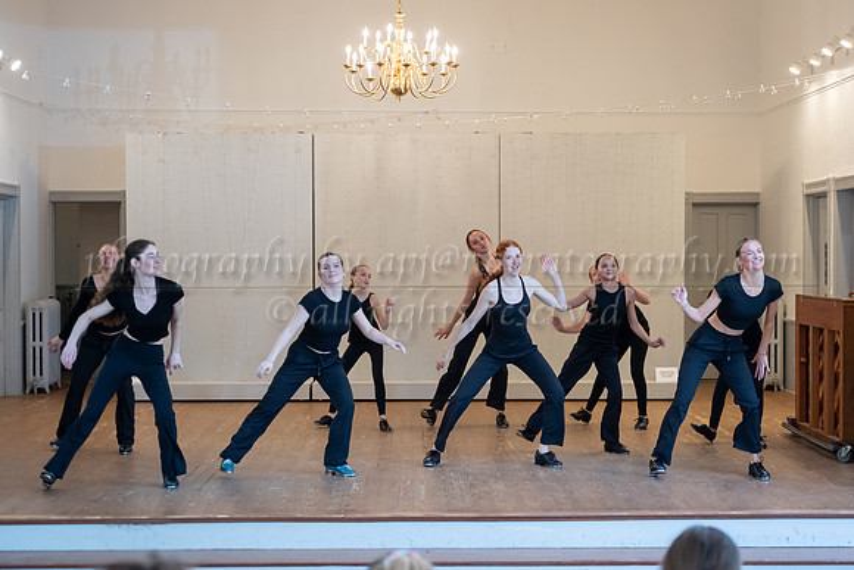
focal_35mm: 62
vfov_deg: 21.9
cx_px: 473
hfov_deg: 32.3
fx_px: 1474
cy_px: 291
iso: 1600
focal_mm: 52
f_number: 2.8
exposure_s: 1/200
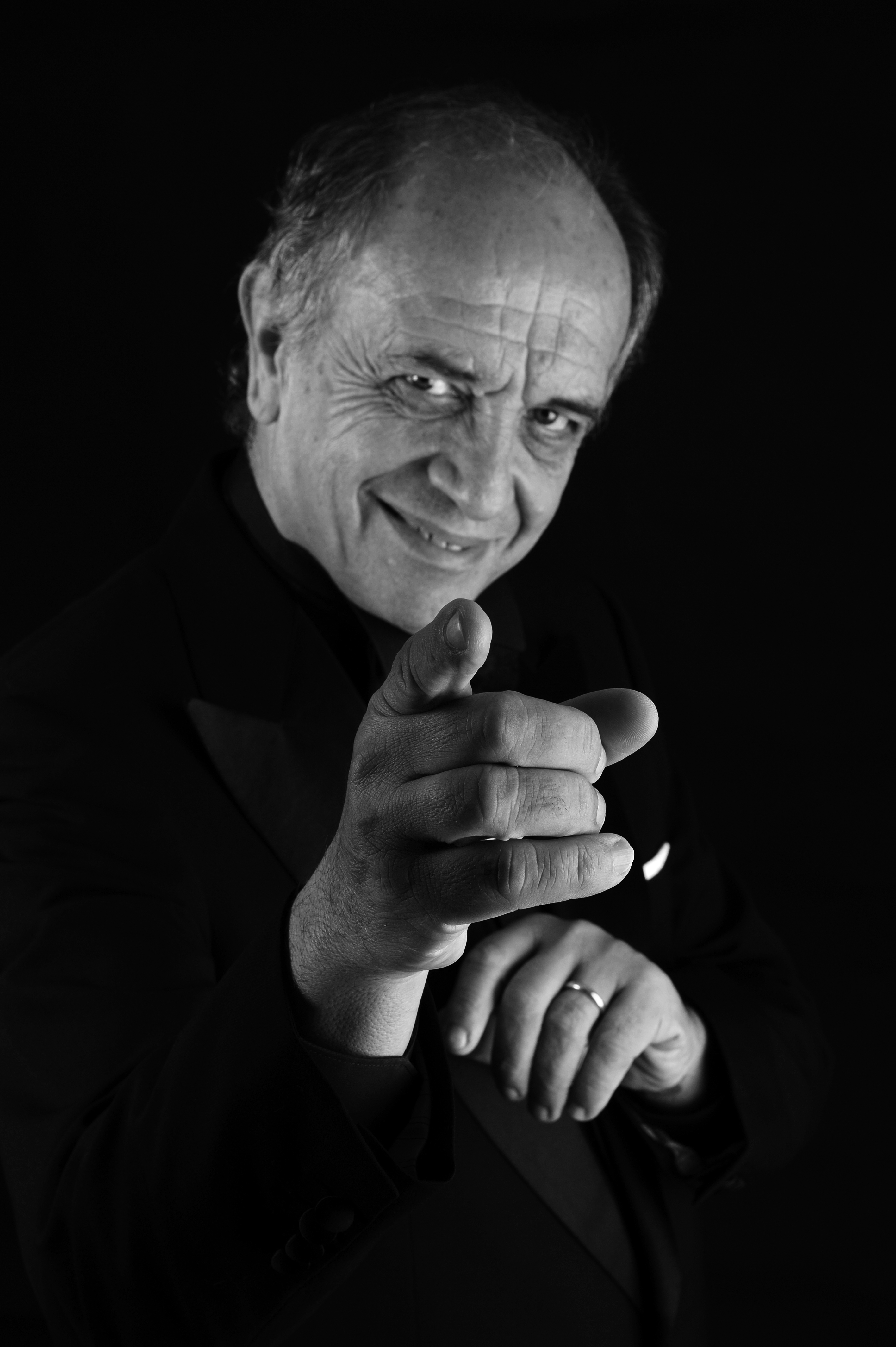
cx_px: 448
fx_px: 2617
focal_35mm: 70
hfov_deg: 19.4
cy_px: 674
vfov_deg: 28.9
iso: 200
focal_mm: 70
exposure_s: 1/160
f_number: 16
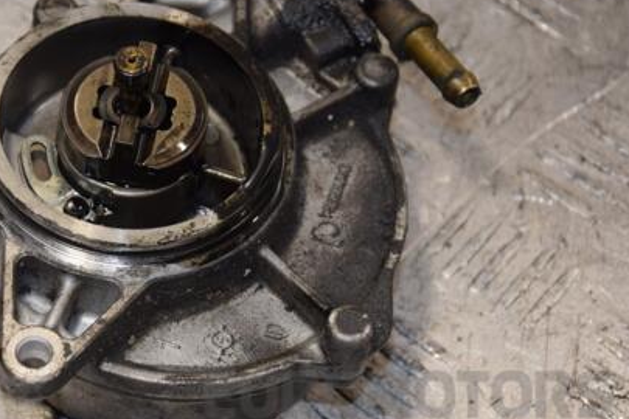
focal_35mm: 167
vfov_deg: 8.2
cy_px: 188
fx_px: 2913
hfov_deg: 12.3
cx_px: 175
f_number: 5.6
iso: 800
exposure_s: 1/200
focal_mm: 75
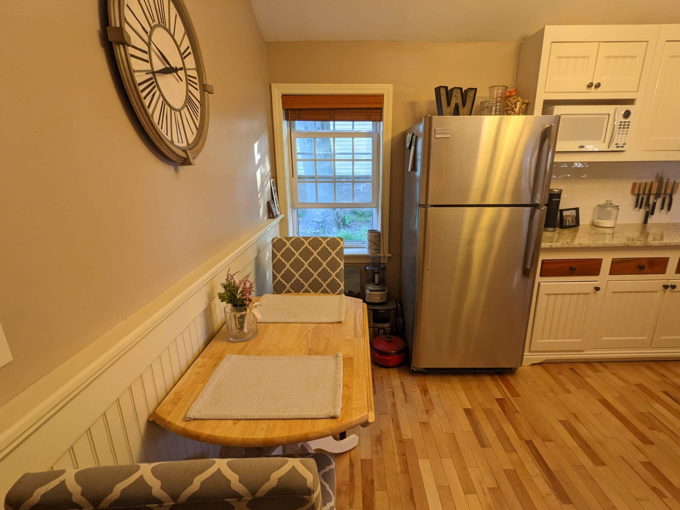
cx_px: 353
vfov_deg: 74.7
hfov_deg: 91.0
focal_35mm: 17
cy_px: 268
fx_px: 334
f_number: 2.2
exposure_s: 1/40
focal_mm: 2.22
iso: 194
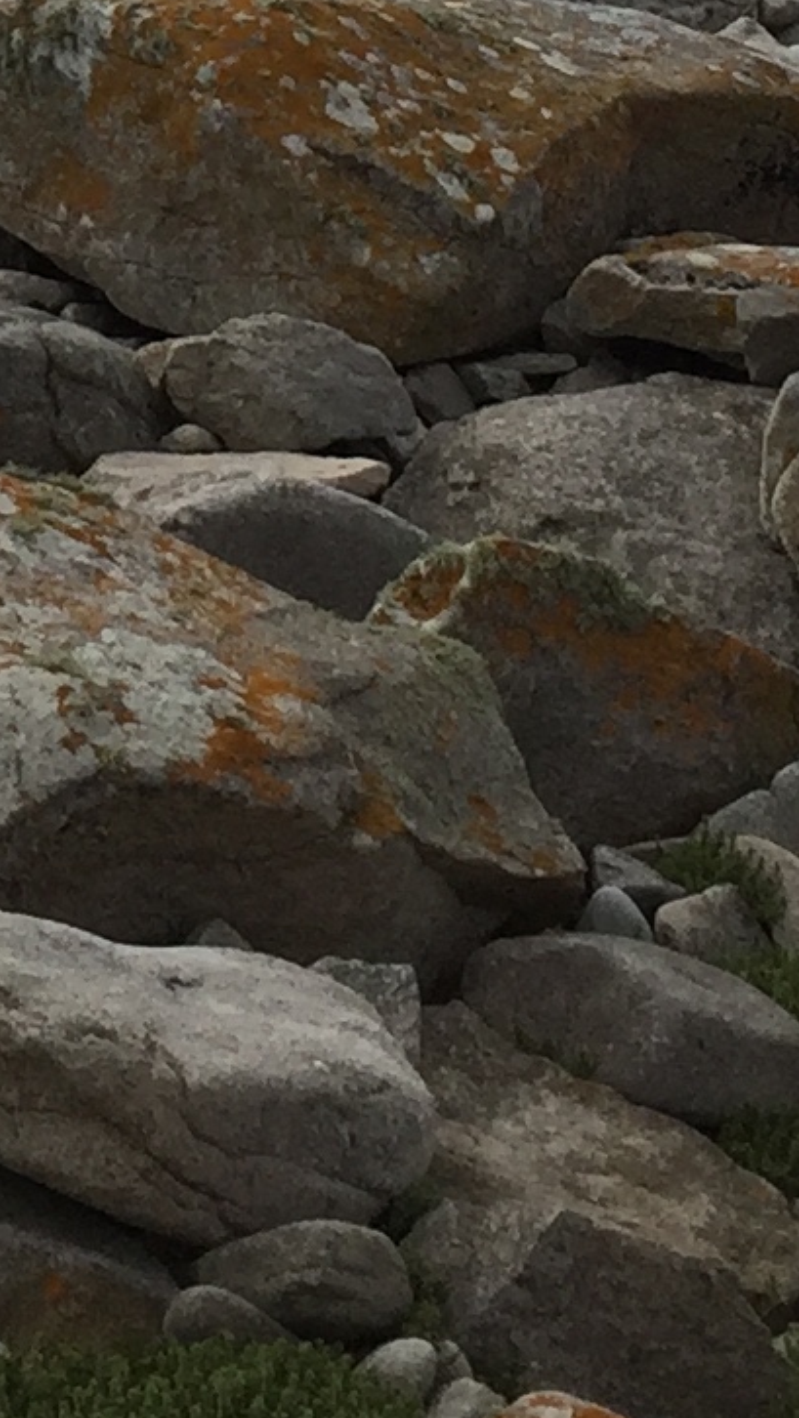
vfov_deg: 14.3
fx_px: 5342
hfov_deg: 8.3
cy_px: -586
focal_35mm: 142
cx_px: -481
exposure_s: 1/3300
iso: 32
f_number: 2.2
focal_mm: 4.15
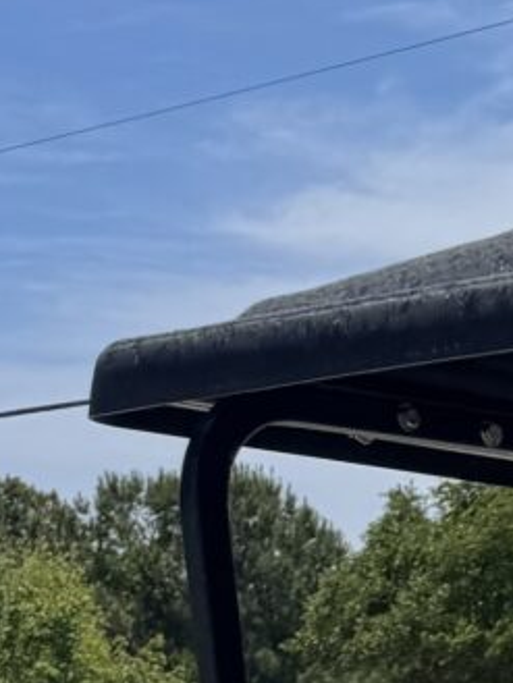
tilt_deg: -16.9
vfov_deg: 10.8
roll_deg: +2.5
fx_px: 2765
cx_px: 1313
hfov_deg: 9.3
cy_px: 1883
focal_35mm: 140
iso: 80
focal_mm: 6.76
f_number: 1.78
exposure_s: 1/5814
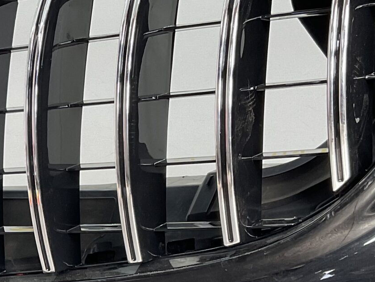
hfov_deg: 21.2
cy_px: 292
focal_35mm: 89
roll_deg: +0.1
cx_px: -9
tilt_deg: -7.3
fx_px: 964
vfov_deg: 16.2
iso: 32
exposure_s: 1/120
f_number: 1.8
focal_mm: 3
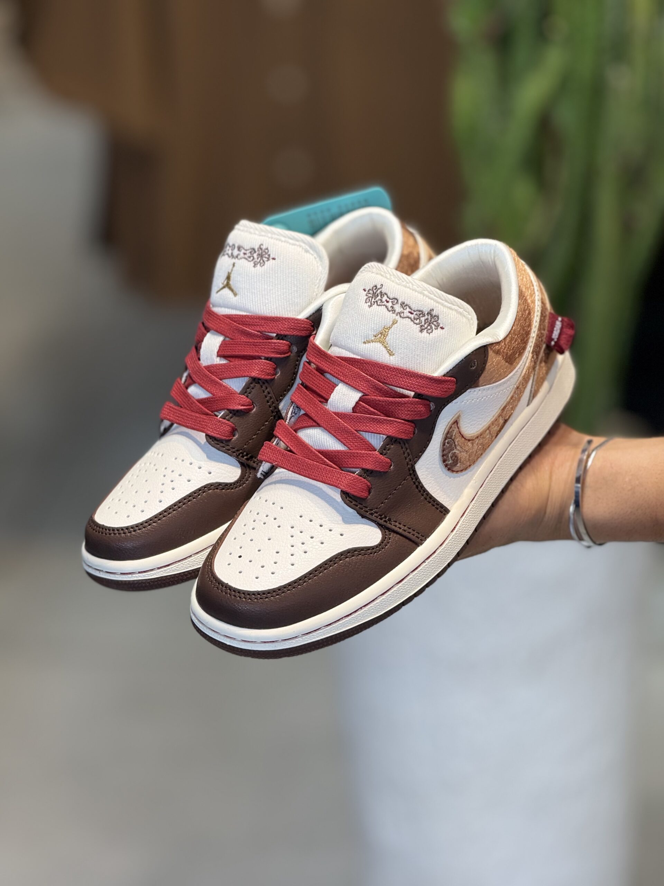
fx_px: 3069
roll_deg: +1.4
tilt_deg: -17.5
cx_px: 332
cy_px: 443
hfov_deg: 12.3
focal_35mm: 120
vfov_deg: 16.4
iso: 64
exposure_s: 1/100
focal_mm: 15.66
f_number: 2.8
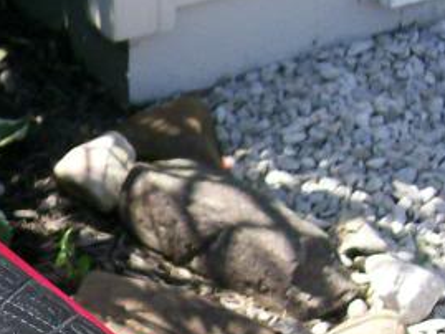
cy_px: 433
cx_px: -190
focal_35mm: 137
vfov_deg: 10.6
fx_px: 1762
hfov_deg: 13.7
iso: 80
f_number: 2.7
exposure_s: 1/487
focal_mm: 6
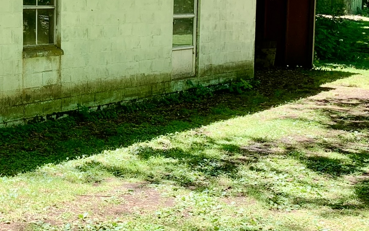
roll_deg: +1.1
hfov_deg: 28.9
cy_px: 93
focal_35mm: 65
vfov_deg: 20.0
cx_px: -23
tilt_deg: -6.2
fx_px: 654
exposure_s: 1/325
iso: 25
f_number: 1.8
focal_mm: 4.25
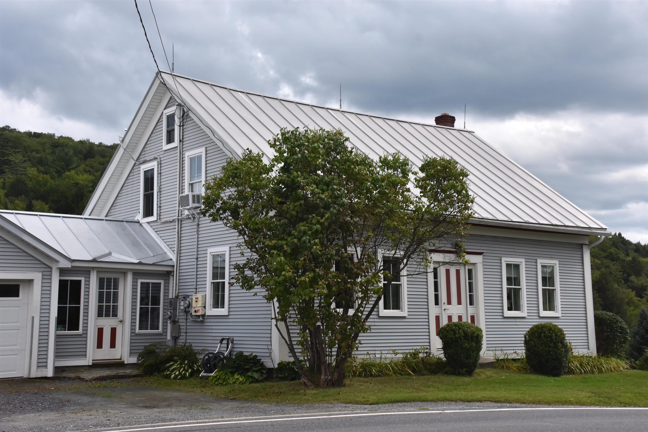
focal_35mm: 48
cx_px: 324
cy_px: 216
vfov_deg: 28.1
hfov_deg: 41.1
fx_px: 864
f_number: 8
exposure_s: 1/500
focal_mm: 32
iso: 720
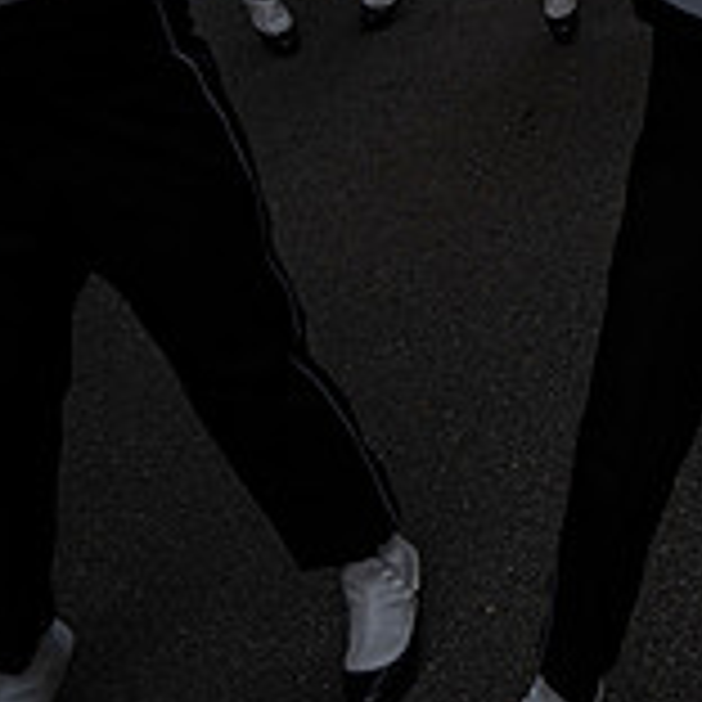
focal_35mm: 76
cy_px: 47
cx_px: 1161
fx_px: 1744
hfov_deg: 18.9
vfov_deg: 22.1
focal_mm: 24
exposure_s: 1/1000
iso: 100
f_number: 4
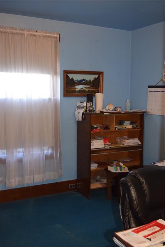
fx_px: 289
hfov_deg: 31.9
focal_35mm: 42
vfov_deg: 46.4
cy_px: 124
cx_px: 82
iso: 800
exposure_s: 1/80
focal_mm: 28
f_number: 4.5
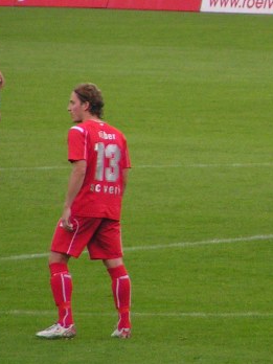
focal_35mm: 873
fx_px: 9180
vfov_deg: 2.3
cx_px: 319
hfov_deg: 1.7
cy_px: 63
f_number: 3.5
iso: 200
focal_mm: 58
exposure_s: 1/160
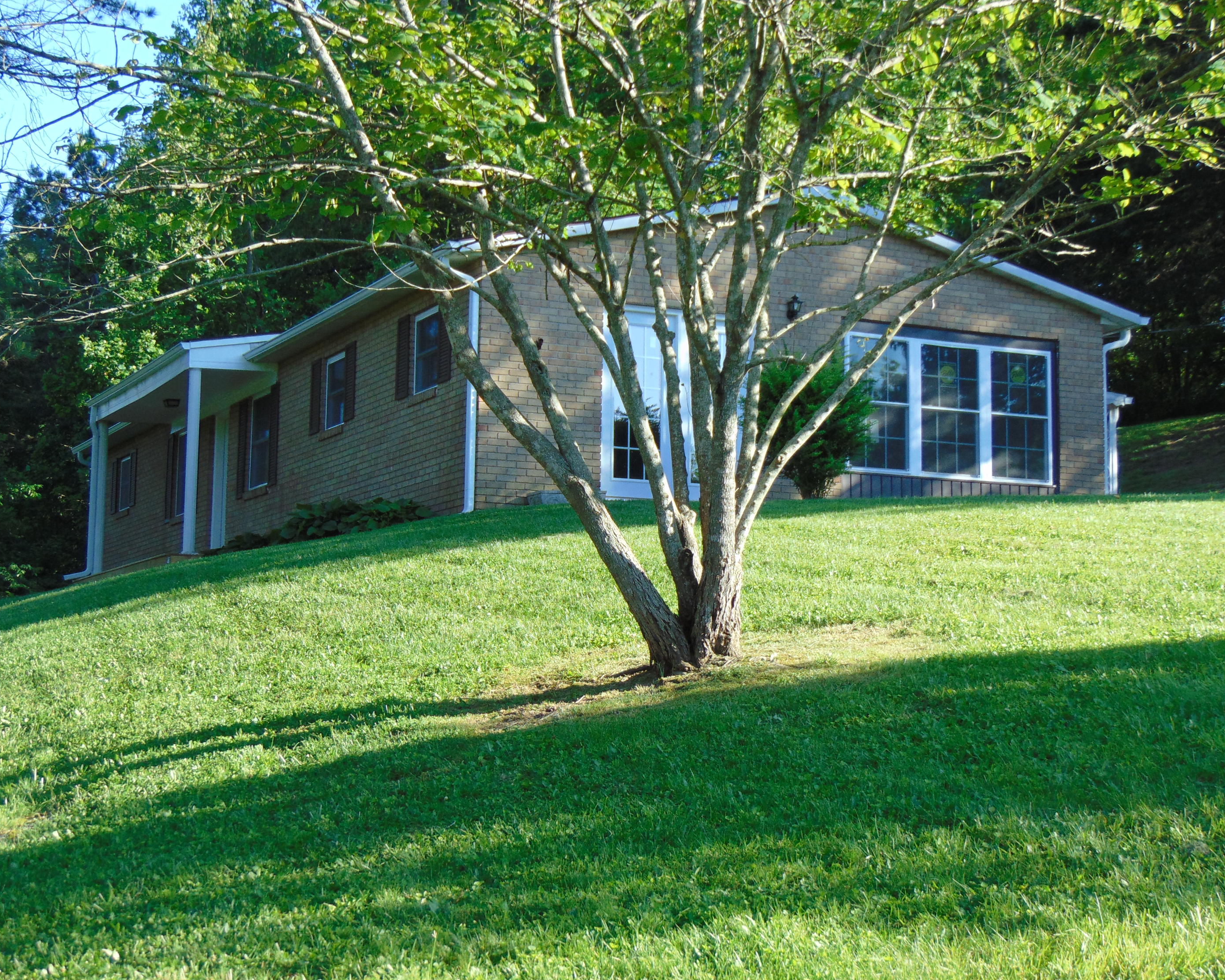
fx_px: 2284
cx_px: 625
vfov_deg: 24.2
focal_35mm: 63
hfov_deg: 30.0
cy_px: 490
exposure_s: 1/200
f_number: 3.6
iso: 80
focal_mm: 10.8
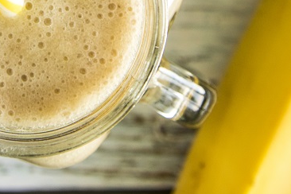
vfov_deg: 9.5
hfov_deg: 14.4
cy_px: -96
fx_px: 1140
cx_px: 41
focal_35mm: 141
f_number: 5.6
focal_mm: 43
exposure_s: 1/100
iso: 800
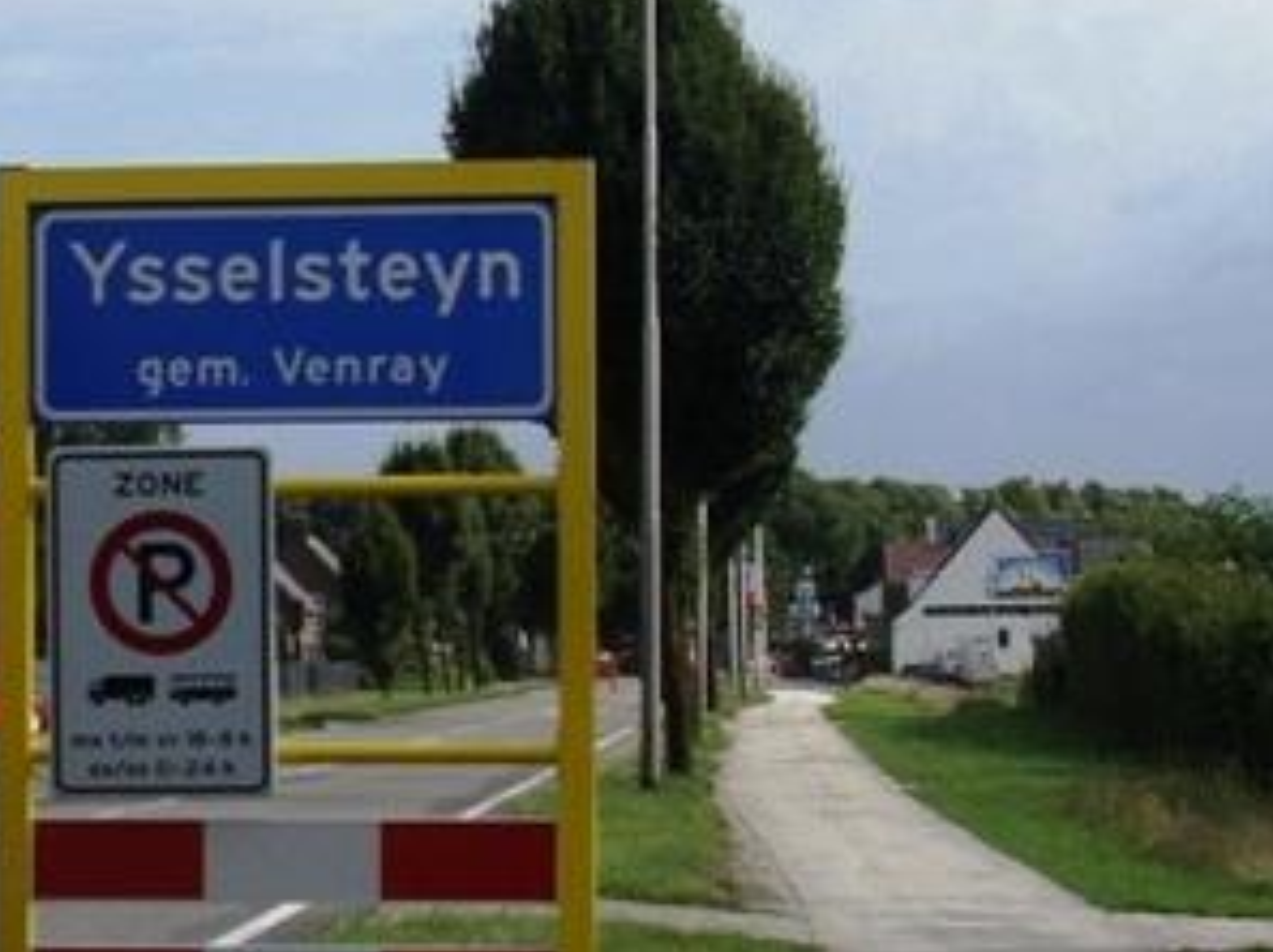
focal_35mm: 82
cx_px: 261
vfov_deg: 17.9
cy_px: 386
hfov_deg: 23.5
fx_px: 3012
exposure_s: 1/160
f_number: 8
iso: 64
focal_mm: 7.9
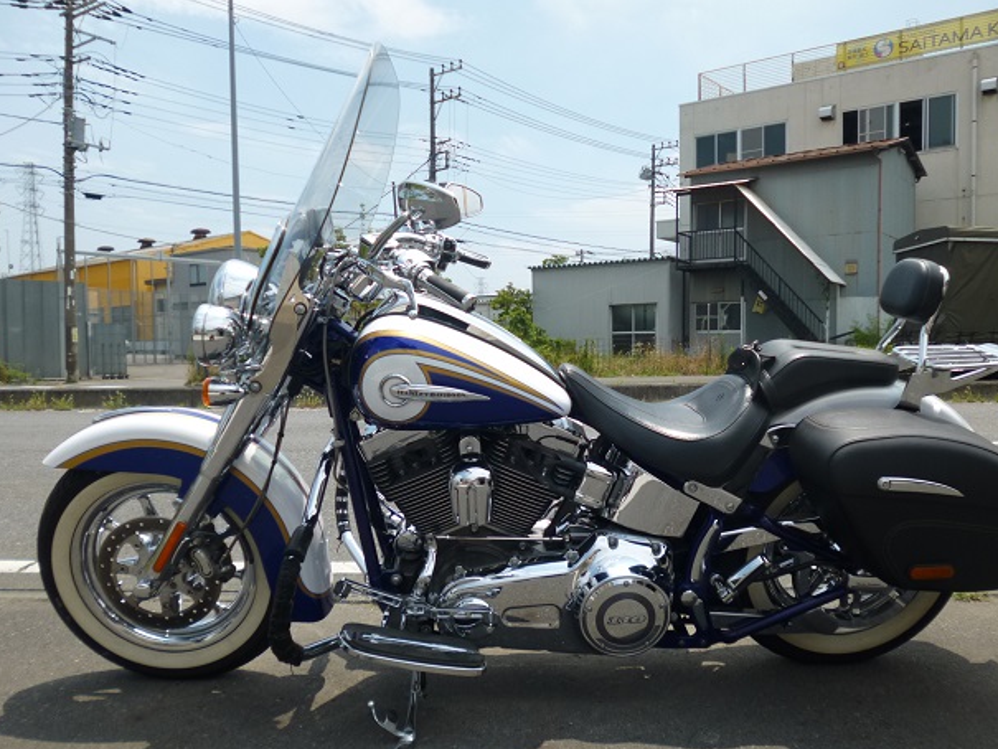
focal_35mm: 28
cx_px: 541
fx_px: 807
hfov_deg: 63.3
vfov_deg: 49.7
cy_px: 407
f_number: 9
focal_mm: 4.3
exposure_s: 1/200
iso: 100
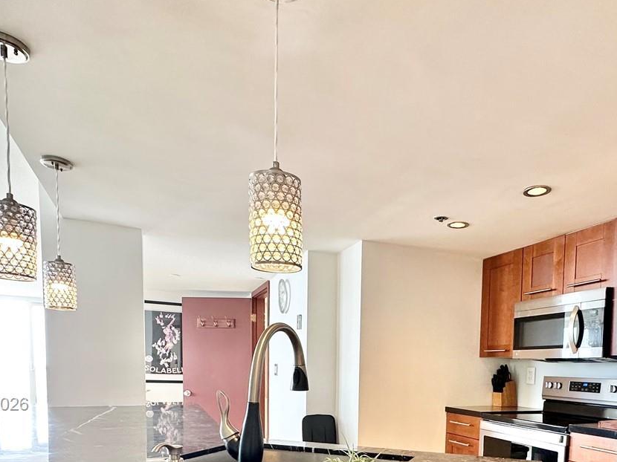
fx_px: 481
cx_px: 391
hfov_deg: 64.3
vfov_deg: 46.9
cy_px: 405
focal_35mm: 27
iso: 160
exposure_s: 1/60
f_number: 2.2
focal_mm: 2.22
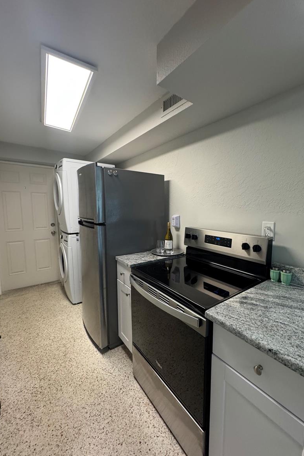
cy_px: 227
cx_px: 174
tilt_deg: -7.3
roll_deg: +0.1
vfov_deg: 100.4
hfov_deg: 76.9
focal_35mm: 15
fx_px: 190
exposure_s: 1/120
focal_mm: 2.22
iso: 320
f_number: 2.2
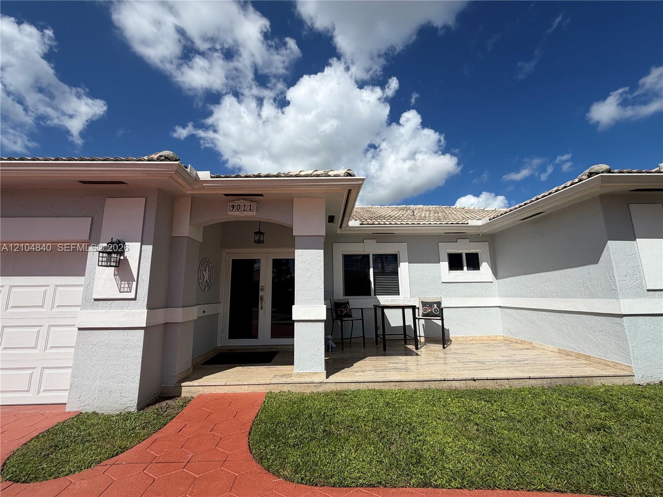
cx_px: 332
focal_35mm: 14
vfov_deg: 85.7
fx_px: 268
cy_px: 248
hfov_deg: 102.1
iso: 20
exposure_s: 1/1698
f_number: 2.2
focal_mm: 2.22
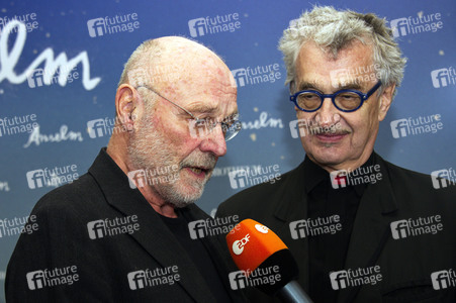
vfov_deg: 21.9
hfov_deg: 32.4
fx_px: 785
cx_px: 228
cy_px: 152
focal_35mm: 62
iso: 1600
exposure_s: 1/125
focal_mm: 62
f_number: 5.6
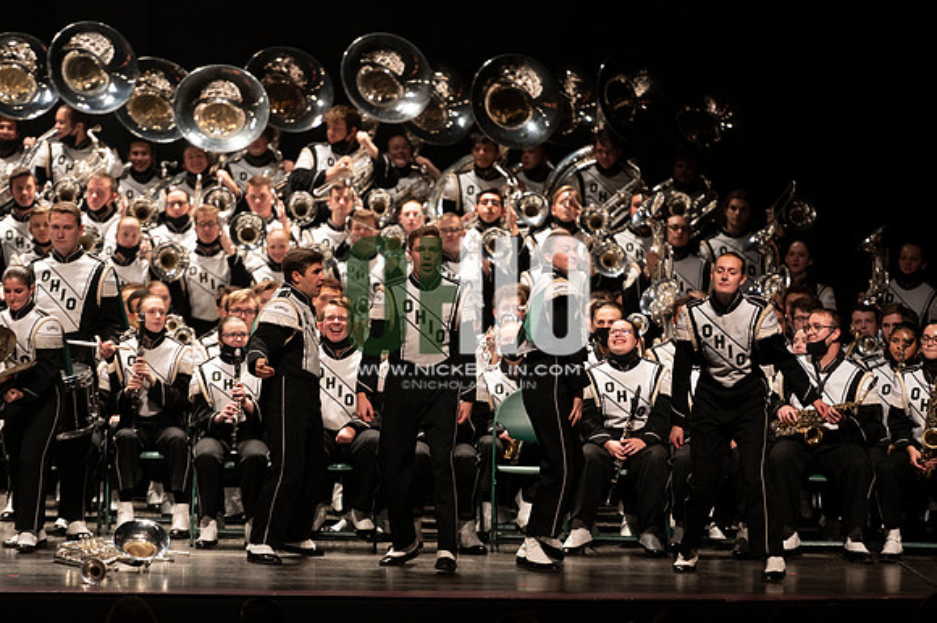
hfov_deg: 10.3
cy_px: 312
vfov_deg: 6.9
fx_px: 5202
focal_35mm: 200
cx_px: 468
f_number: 2.8
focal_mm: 200
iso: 2500
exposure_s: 1/500
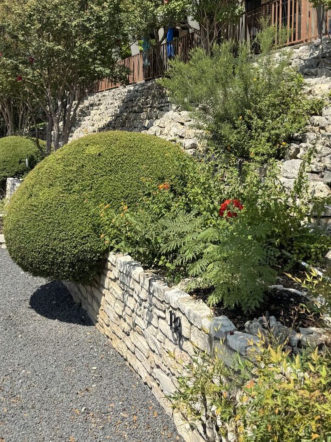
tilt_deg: +3.6
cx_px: 233
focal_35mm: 38
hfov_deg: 37.1
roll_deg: -2.2
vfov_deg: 46.7
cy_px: 97
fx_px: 484
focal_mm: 6.76
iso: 80
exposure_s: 1/2506
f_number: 1.78
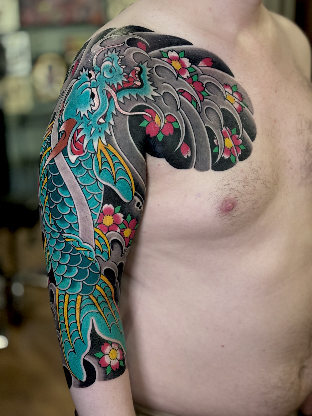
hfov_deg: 28.0
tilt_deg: -16.3
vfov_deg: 36.8
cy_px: 208
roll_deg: -0.2
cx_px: 156
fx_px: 625
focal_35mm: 52
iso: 250
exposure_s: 1/40
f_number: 1.6
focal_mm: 5.96
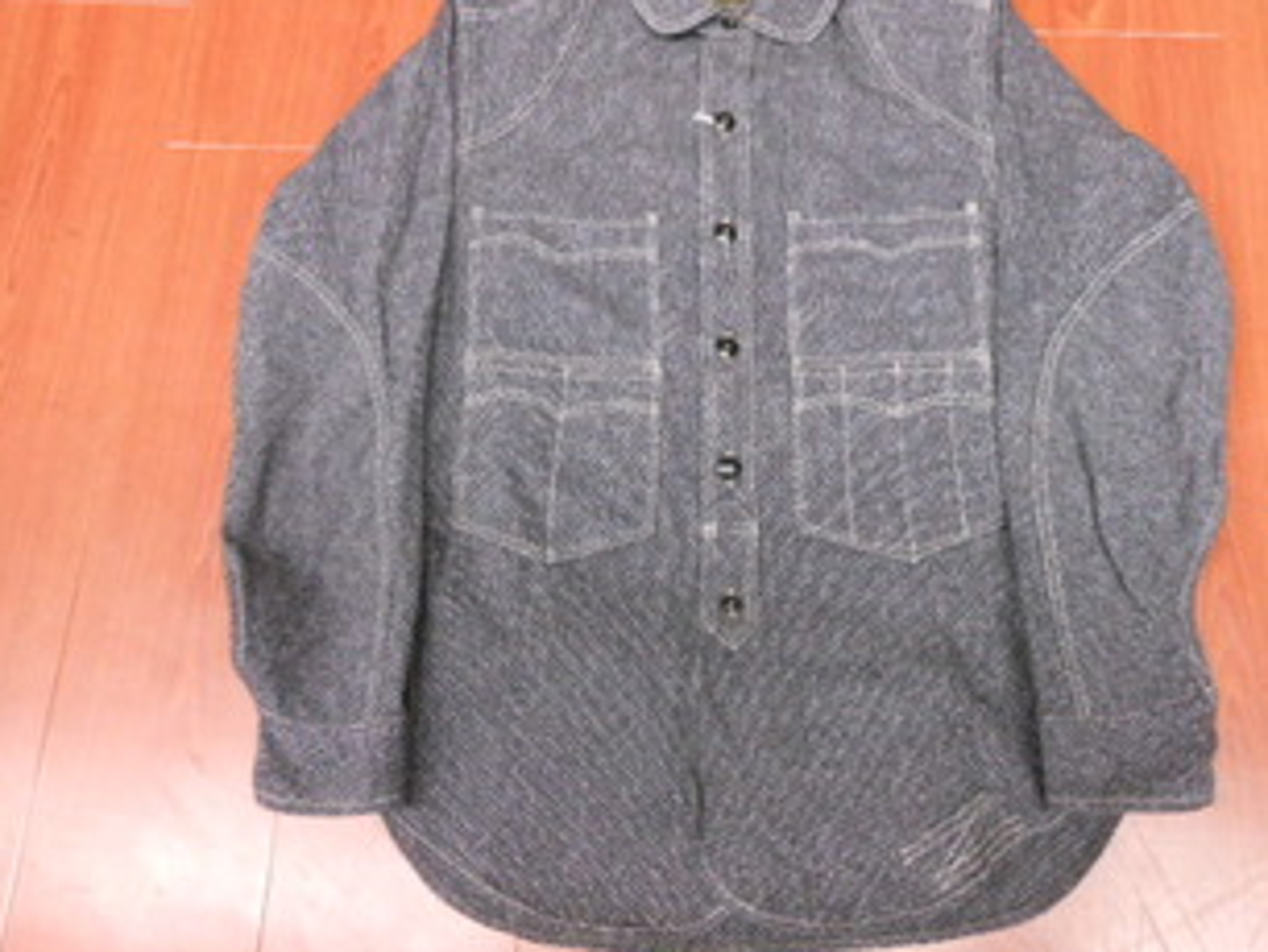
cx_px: 717
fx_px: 1173
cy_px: 433
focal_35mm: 32
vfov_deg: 44.2
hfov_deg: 56.6
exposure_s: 1/10
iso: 400
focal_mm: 5
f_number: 3.7
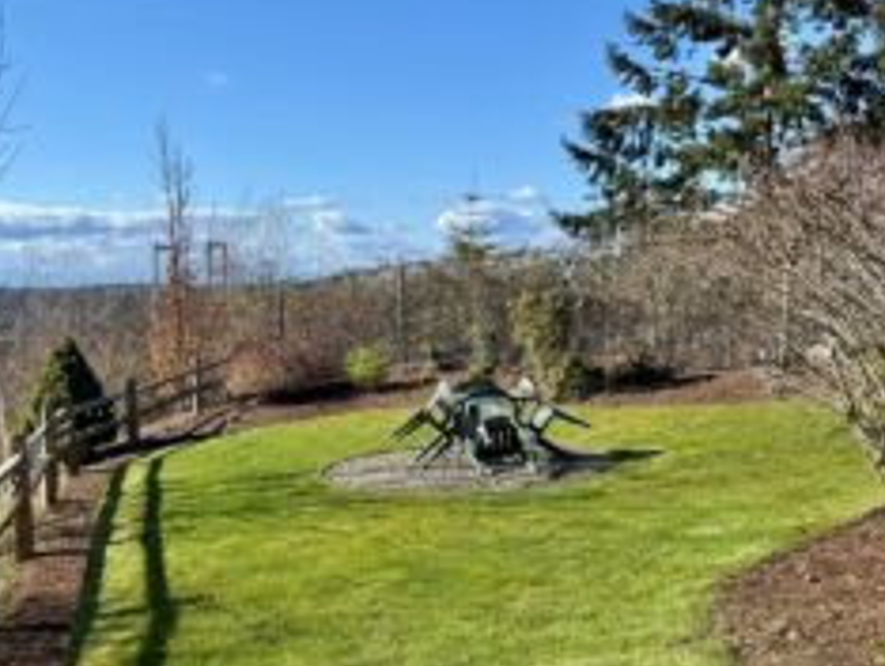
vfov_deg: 35.0
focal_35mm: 41
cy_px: 420
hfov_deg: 45.2
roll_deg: +0.6
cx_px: 318
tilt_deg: -7.3
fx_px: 1049
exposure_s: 1/3597
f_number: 1.78
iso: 80
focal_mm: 6.76
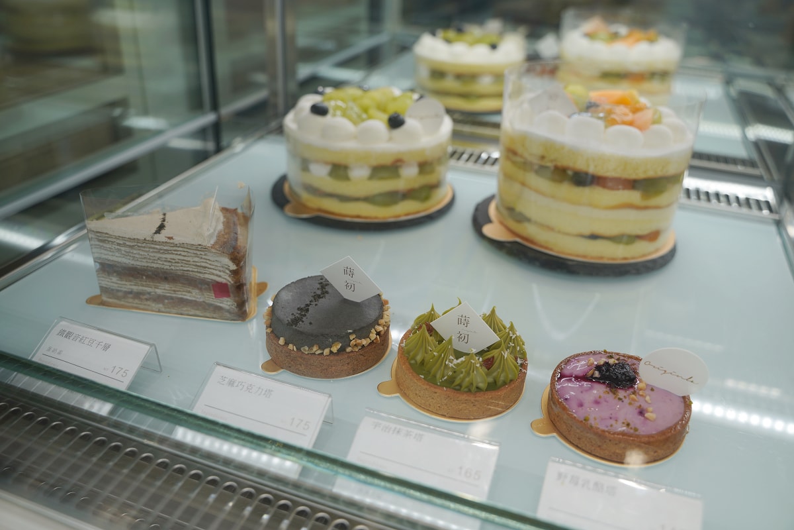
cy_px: 265
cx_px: 397
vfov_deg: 45.0
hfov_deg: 63.7
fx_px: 640
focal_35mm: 29
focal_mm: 29
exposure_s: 1/60
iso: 100
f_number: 4
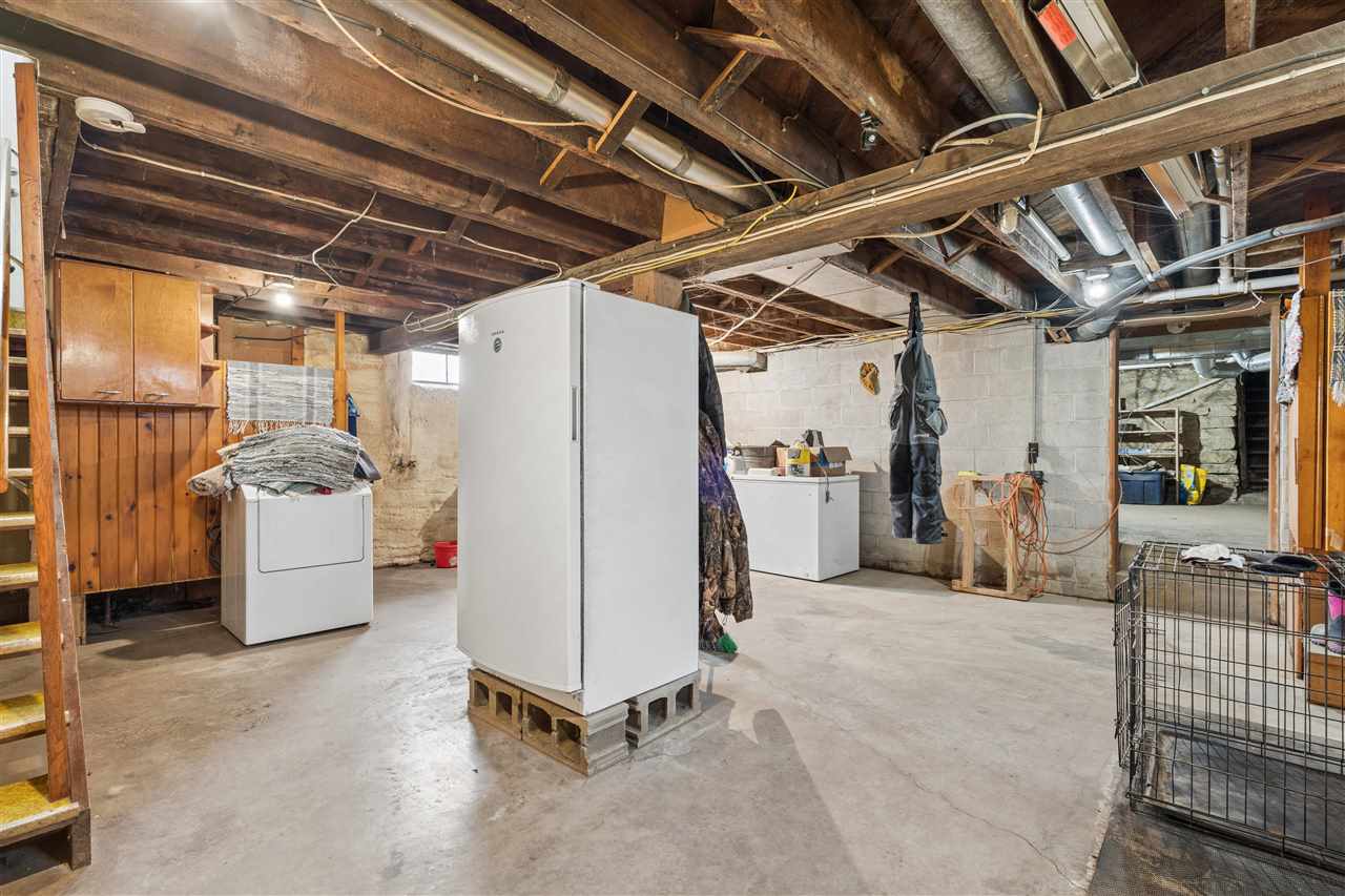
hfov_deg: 96.7
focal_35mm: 16
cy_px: 448
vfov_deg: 73.7
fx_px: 598
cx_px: 672
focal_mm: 16
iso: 400
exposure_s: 1/2.5
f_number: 9
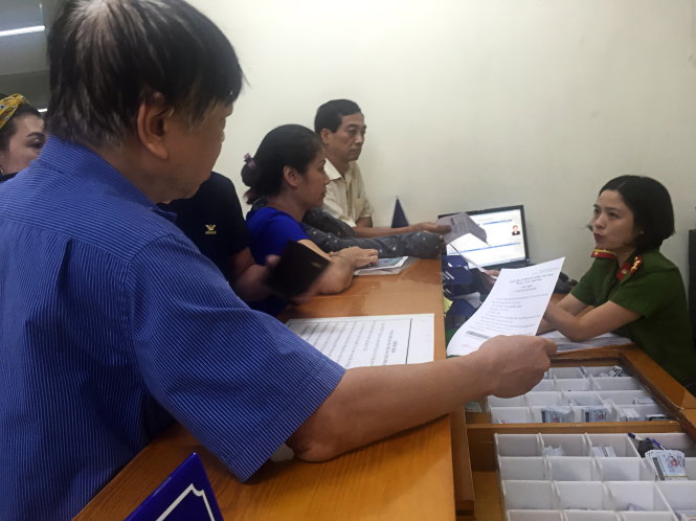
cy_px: 260
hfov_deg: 61.7
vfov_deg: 48.2
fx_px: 583
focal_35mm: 29
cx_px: 348
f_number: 2.2
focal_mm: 4.15
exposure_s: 1/33
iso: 80
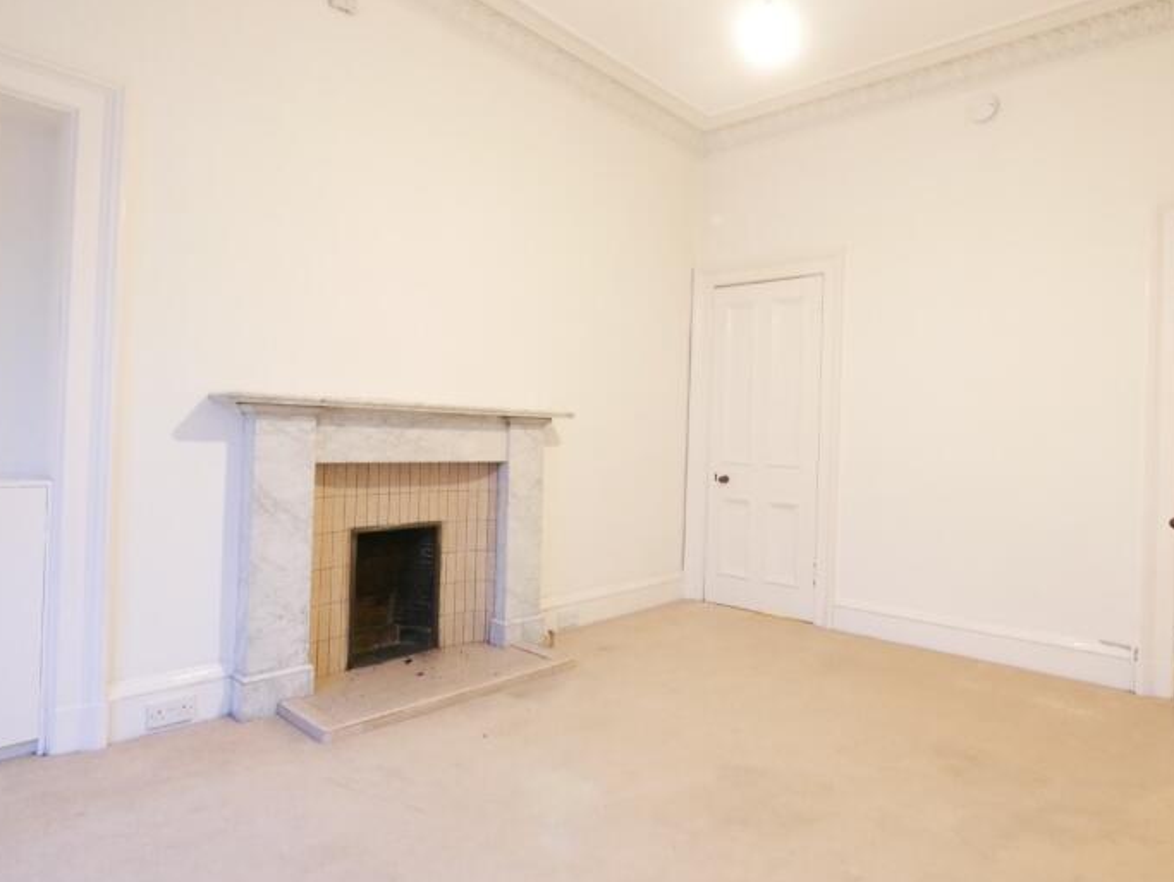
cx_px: 662
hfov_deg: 78.6
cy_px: 434
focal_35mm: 21
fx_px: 713
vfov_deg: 63.5
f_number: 4
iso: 3200
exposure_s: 1/20
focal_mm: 7
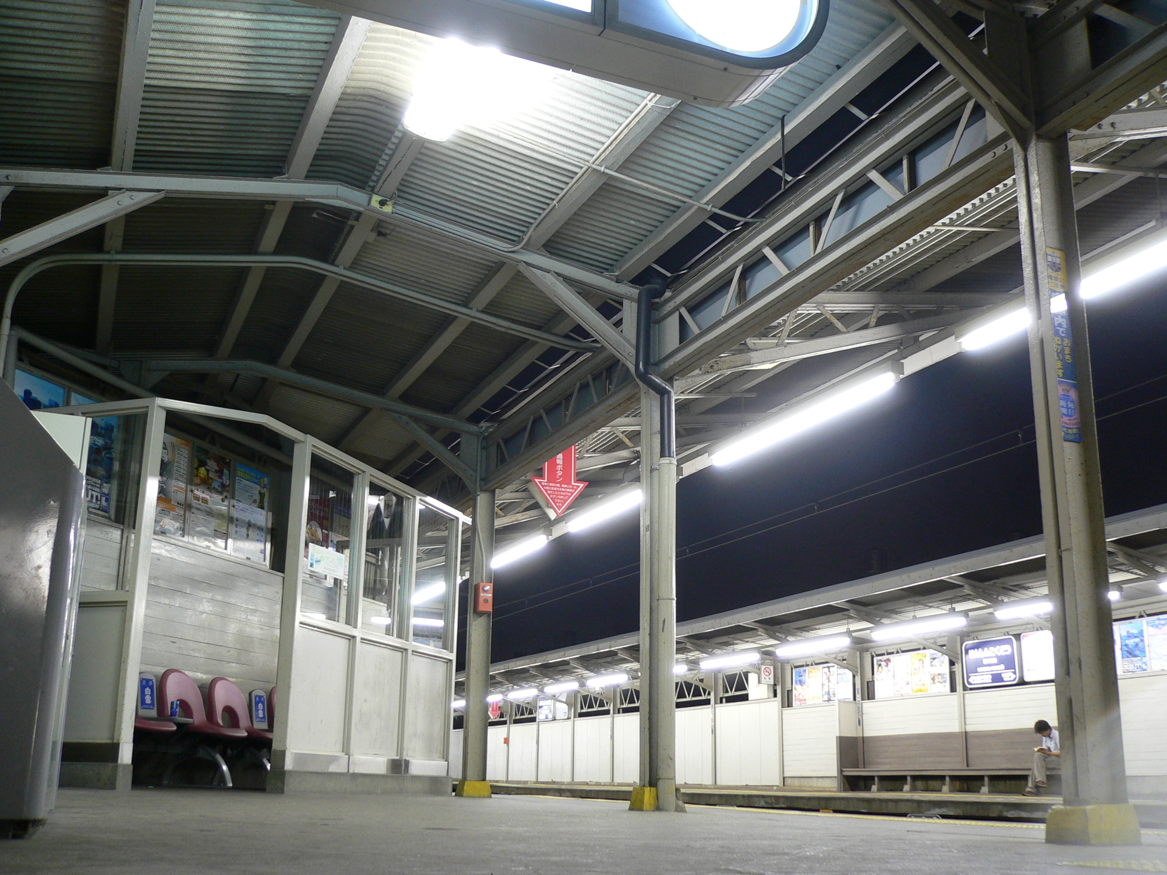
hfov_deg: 52.6
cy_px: 438
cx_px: 584
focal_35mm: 35
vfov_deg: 40.7
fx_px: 1180
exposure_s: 1/3.2
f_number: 2.8
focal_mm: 5.8
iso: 80
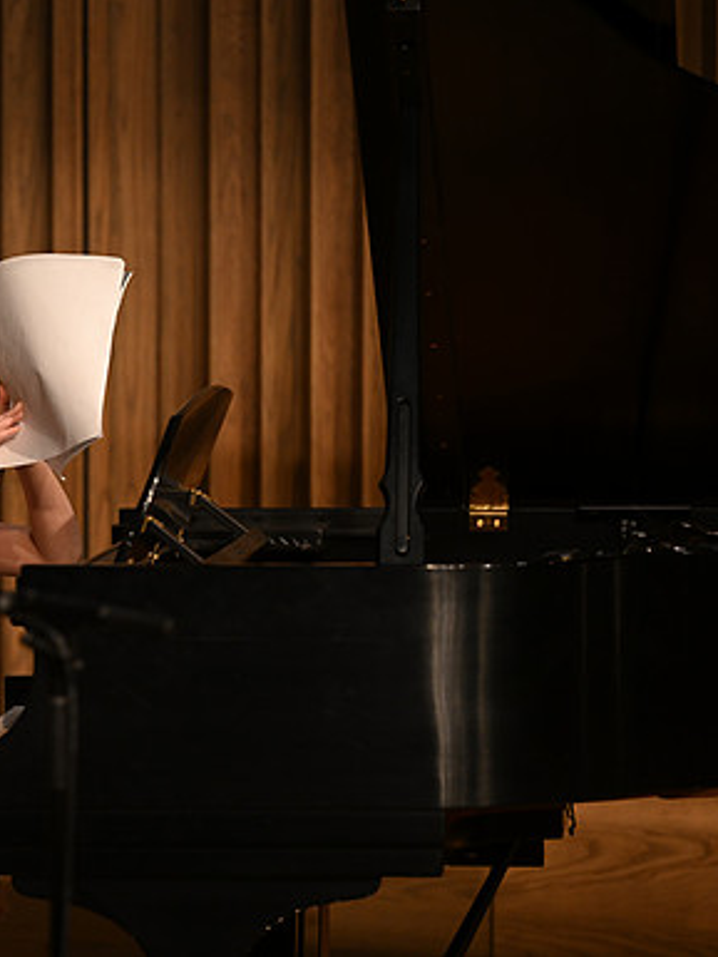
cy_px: 478
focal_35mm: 290
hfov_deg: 5.1
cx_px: 17
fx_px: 8016
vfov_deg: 6.8
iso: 1600
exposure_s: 1/400
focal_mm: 200
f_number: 2.8
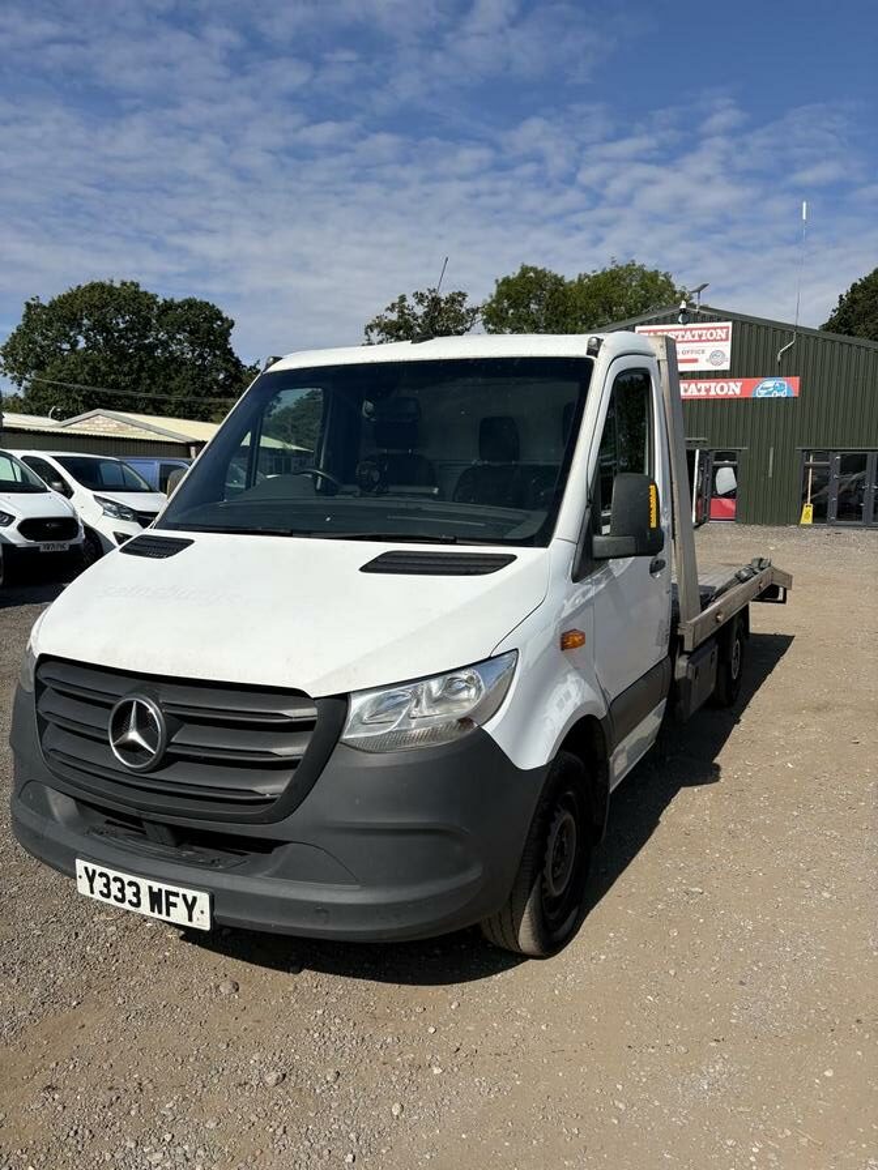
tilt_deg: -4.3
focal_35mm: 26
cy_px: 585
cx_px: 439
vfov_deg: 67.3
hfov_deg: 53.1
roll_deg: +0.7
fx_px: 879
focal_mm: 5.96
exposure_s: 1/6329
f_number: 1.6
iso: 50
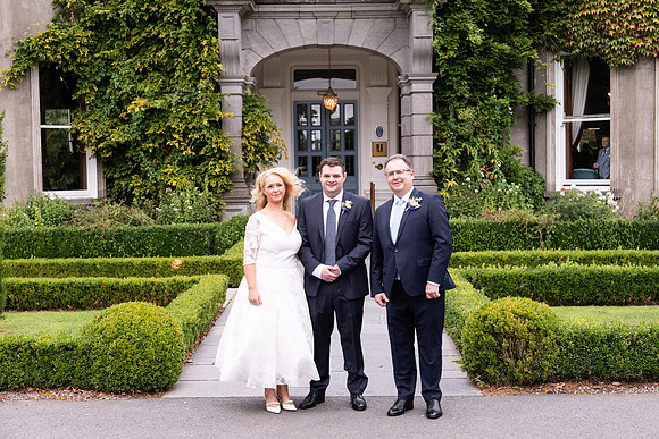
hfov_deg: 36.2
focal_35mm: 55
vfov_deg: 24.6
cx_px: 330
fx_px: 1007
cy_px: 220
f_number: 5.6
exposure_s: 1/200
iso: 250
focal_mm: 55
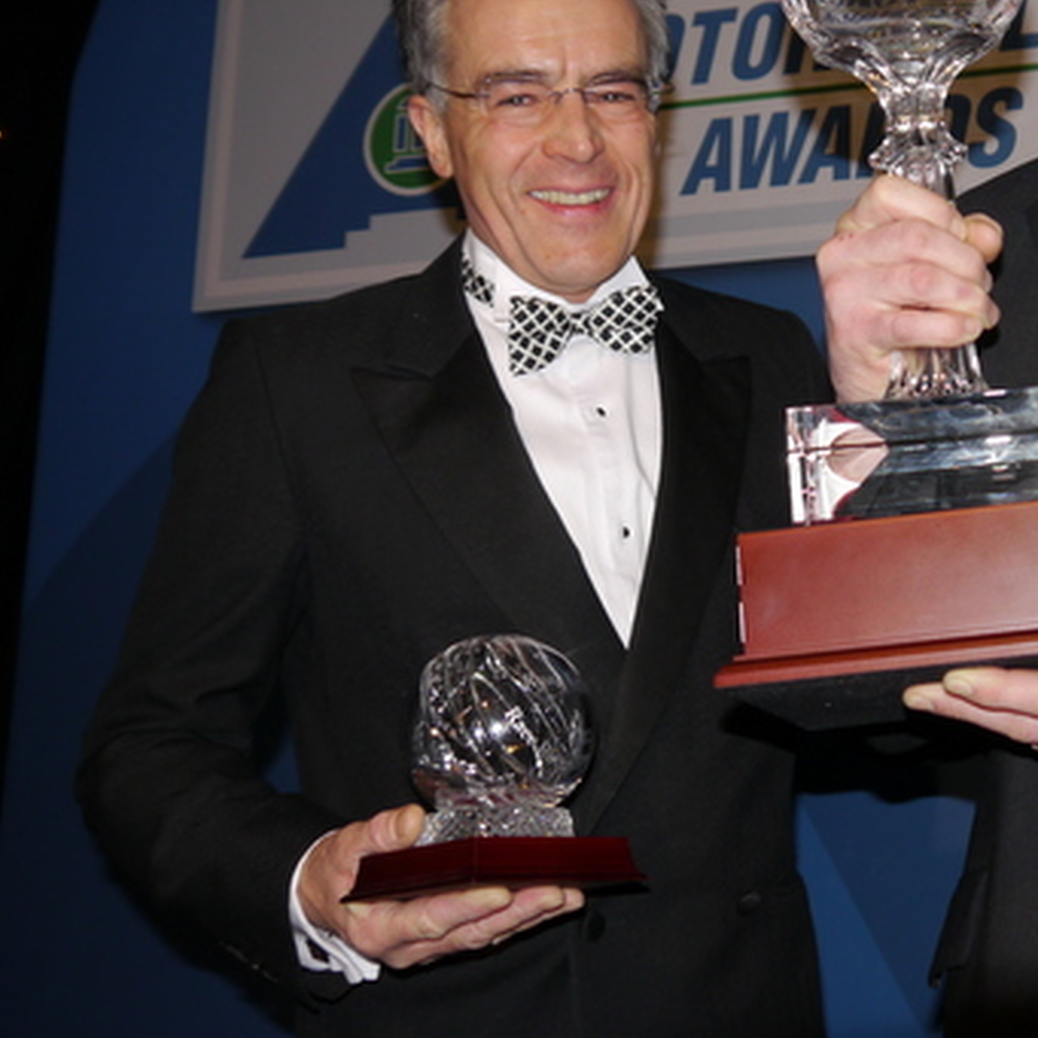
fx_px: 1527
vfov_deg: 37.3
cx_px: 928
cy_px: 376
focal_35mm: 45
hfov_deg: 35.4
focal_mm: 14
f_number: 3.5
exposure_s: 1/125
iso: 160
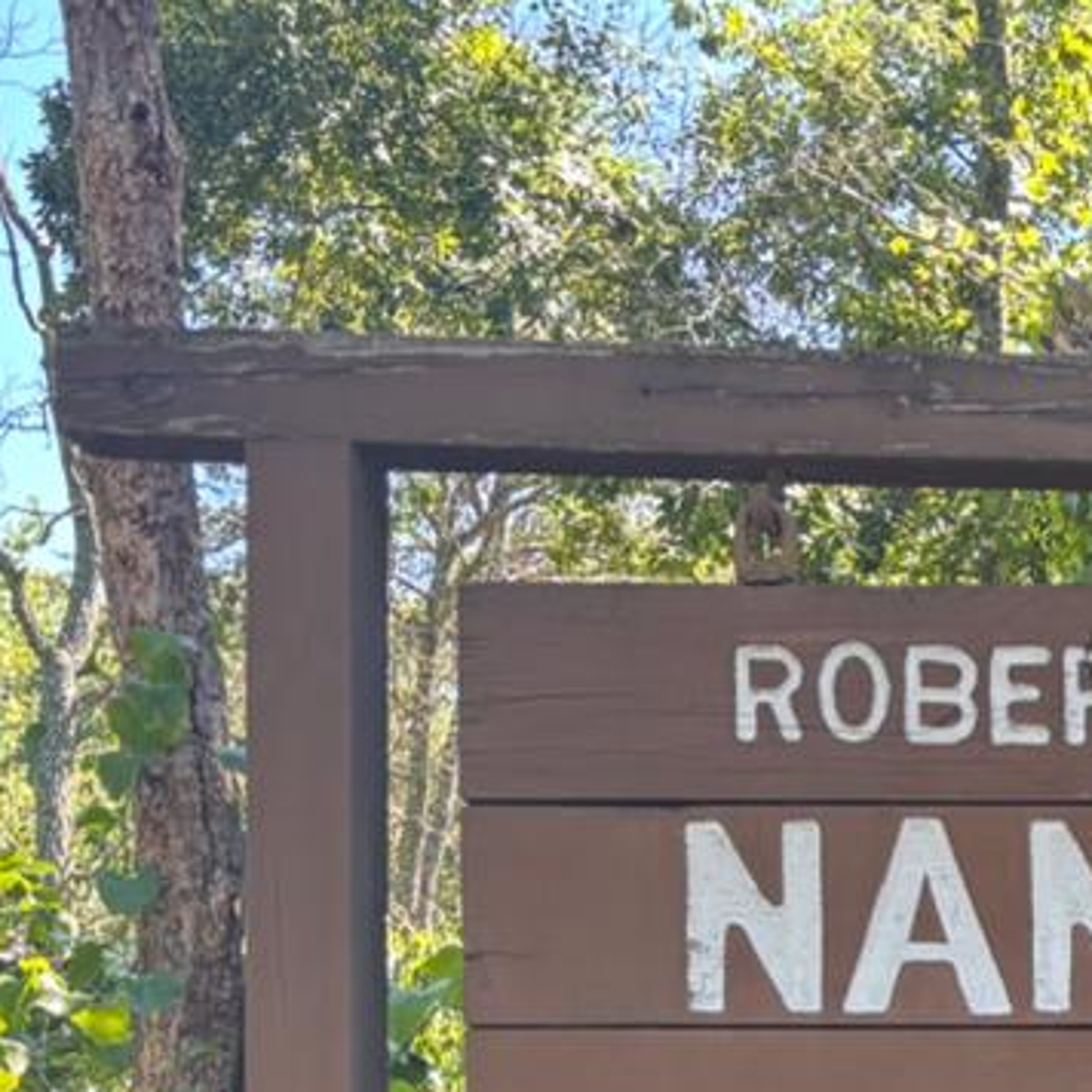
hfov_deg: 17.5
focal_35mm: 93
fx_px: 3319
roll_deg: -0.5
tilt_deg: +1.1
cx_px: 1445
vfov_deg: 17.4
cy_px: 1457
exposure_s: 1/121
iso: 40
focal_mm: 5.96
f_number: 1.6
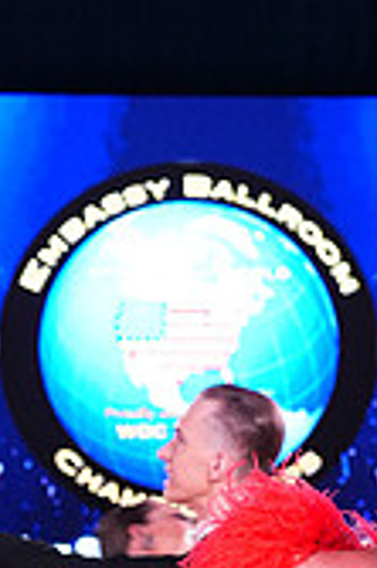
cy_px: 823
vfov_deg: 7.8
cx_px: 549
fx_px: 4108
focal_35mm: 261
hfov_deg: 5.2
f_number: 5.6
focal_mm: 75
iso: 4000
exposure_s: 1/200
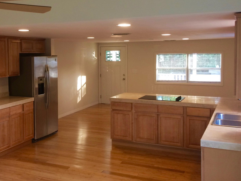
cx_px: 73
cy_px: 73
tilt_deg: -2.2
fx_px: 313
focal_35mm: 45
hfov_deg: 41.3
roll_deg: +2.0
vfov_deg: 32.1
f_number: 2.2
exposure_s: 1/30
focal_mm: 4.15
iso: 64
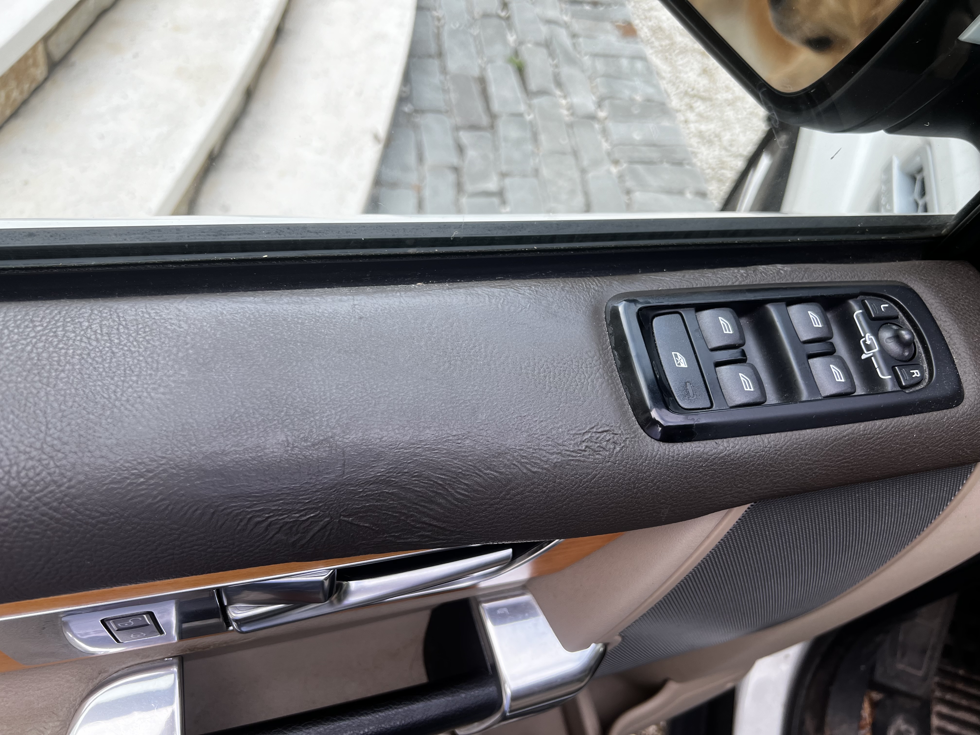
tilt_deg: -54.4
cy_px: 368
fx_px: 736
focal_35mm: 26
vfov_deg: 53.1
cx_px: 490
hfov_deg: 67.3
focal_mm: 5.7
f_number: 1.5
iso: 50
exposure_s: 1/482
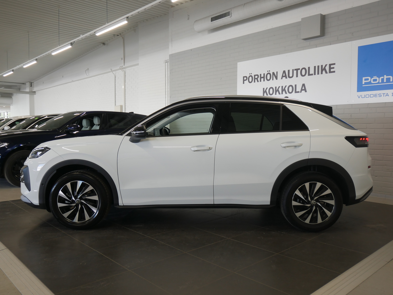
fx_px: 341
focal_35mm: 30
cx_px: 196
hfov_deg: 59.9
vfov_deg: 46.8
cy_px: 148
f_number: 3.8
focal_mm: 15
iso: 320
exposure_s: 1/60
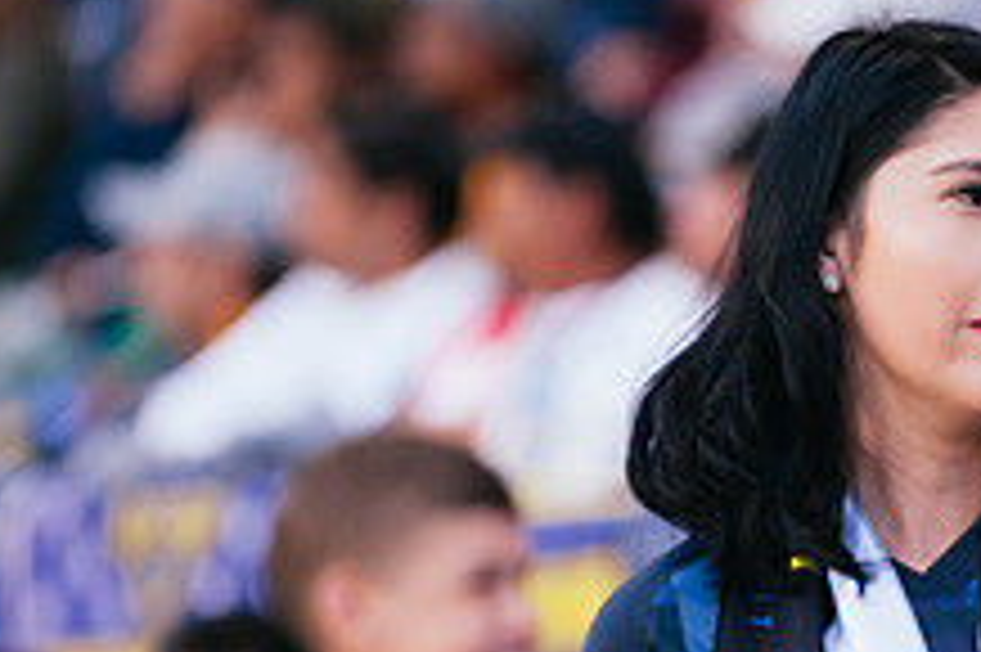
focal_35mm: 453
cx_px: 1089
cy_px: 656
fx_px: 12335
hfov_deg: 4.5
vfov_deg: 3.0
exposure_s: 1/800
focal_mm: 170
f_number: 2.8
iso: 1600
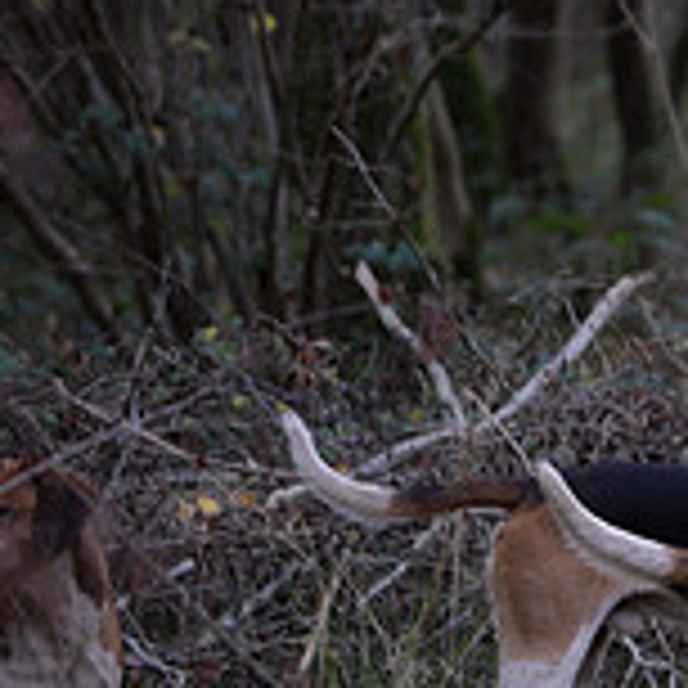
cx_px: 1277
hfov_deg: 2.7
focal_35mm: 645
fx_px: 14504
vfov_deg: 2.7
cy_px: 373
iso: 1600
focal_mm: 200
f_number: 2.8
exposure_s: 1/640
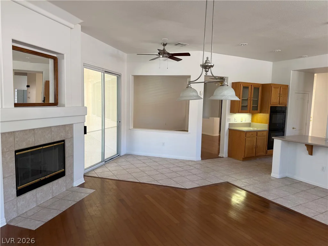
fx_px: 227
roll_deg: -2.2
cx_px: 164
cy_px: 123
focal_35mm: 24
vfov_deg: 56.8
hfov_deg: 71.6
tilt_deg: -4.5
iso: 100
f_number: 1.78
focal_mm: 6.76
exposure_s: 1/60
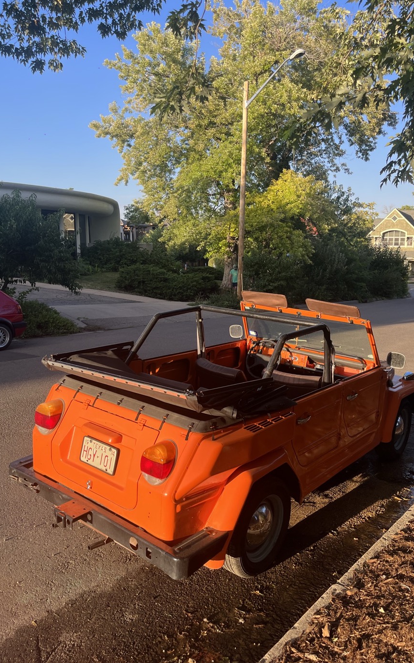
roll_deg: +0.4
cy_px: 330
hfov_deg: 44.5
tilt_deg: -10.2
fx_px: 506
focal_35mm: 28
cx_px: 227
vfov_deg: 66.5
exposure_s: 1/688
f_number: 1.6
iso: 50
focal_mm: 5.1
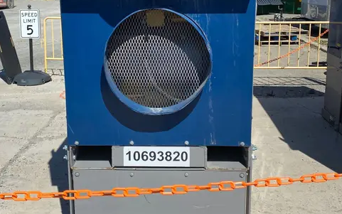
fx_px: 392
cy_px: 58
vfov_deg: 30.1
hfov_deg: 47.1
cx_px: 159
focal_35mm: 42
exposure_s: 1/2890
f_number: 1.8
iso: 32
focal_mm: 4.25
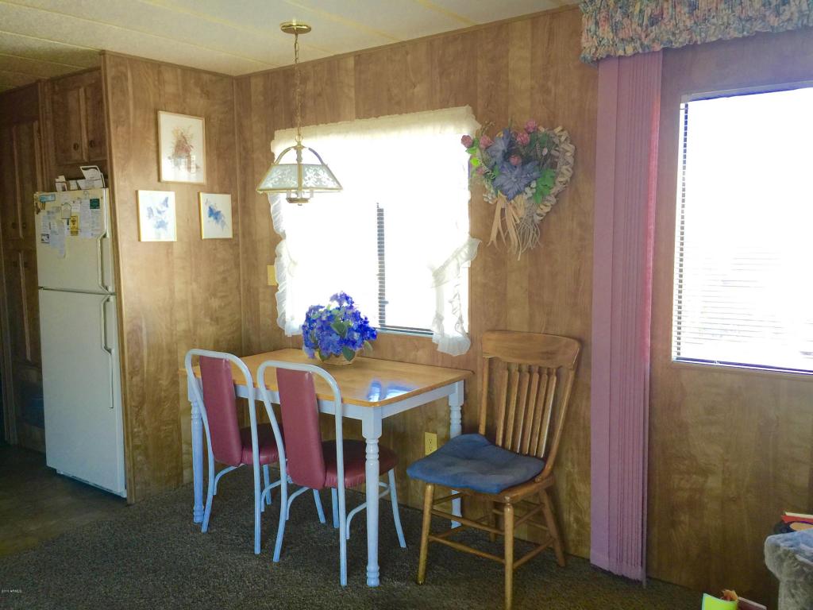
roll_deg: +0.4
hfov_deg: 61.7
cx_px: 406
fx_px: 681
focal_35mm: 29
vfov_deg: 48.2
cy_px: 305
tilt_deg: -6.6
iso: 32
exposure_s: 1/30
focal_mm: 4.15
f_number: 2.2
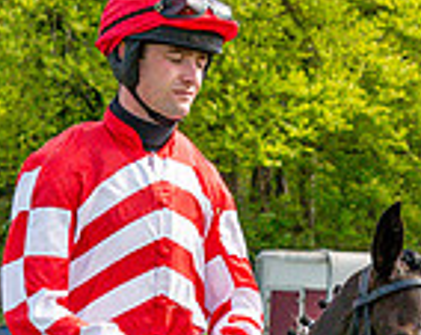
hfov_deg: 6.4
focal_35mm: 302
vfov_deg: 5.0
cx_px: 61
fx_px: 3755
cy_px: 637
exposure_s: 1/2500
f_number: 5
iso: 800
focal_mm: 40
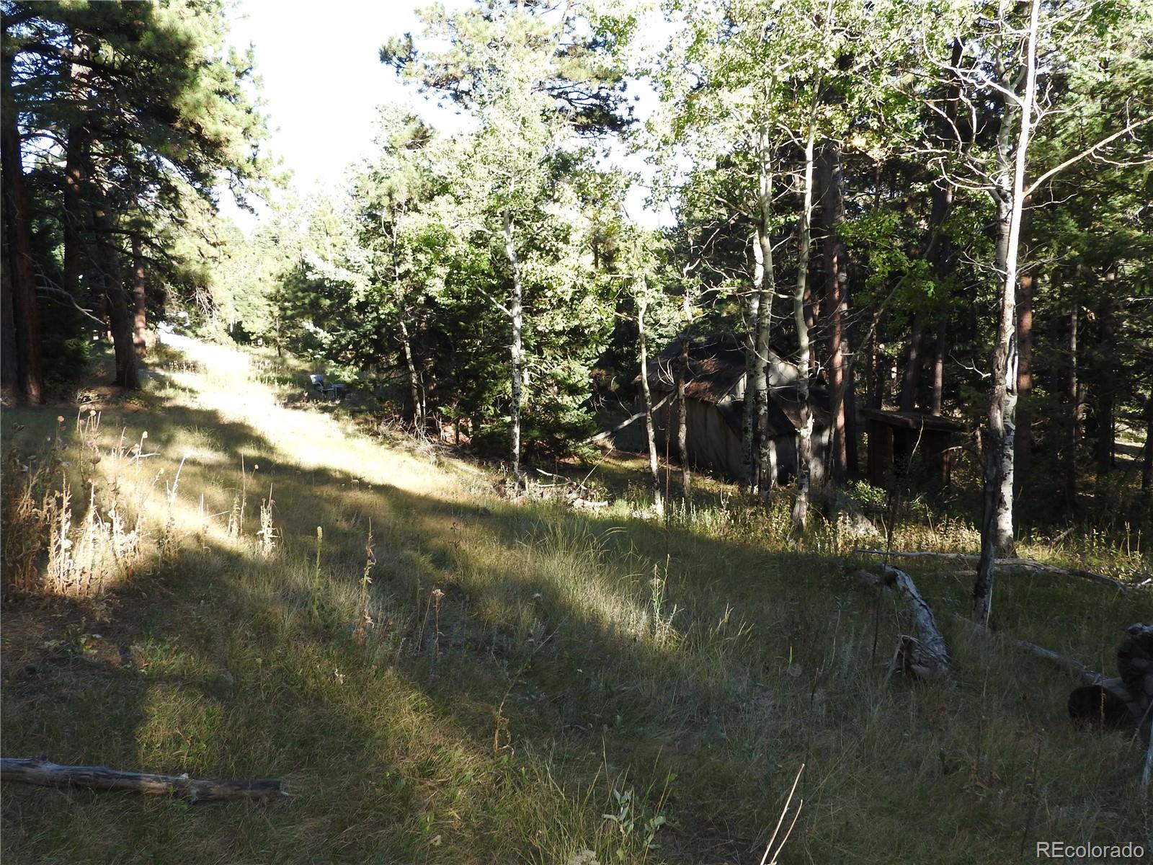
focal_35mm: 30
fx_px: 999
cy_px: 432
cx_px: 576
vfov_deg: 46.8
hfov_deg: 60.0
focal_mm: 5.4
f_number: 3.5
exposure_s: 1/160
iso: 100
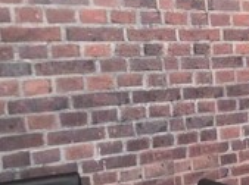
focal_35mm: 79
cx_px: 436
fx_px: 567
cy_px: 144
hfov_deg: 19.3
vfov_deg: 18.4
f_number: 1.9
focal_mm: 2.2
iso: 400
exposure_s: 1/33.3
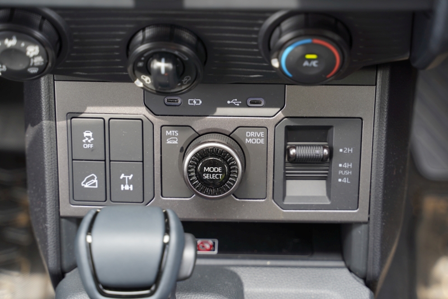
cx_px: 224
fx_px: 834
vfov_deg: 20.3
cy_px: 150
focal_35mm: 67
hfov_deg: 30.1
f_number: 3.5
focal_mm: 67
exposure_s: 1/50
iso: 100
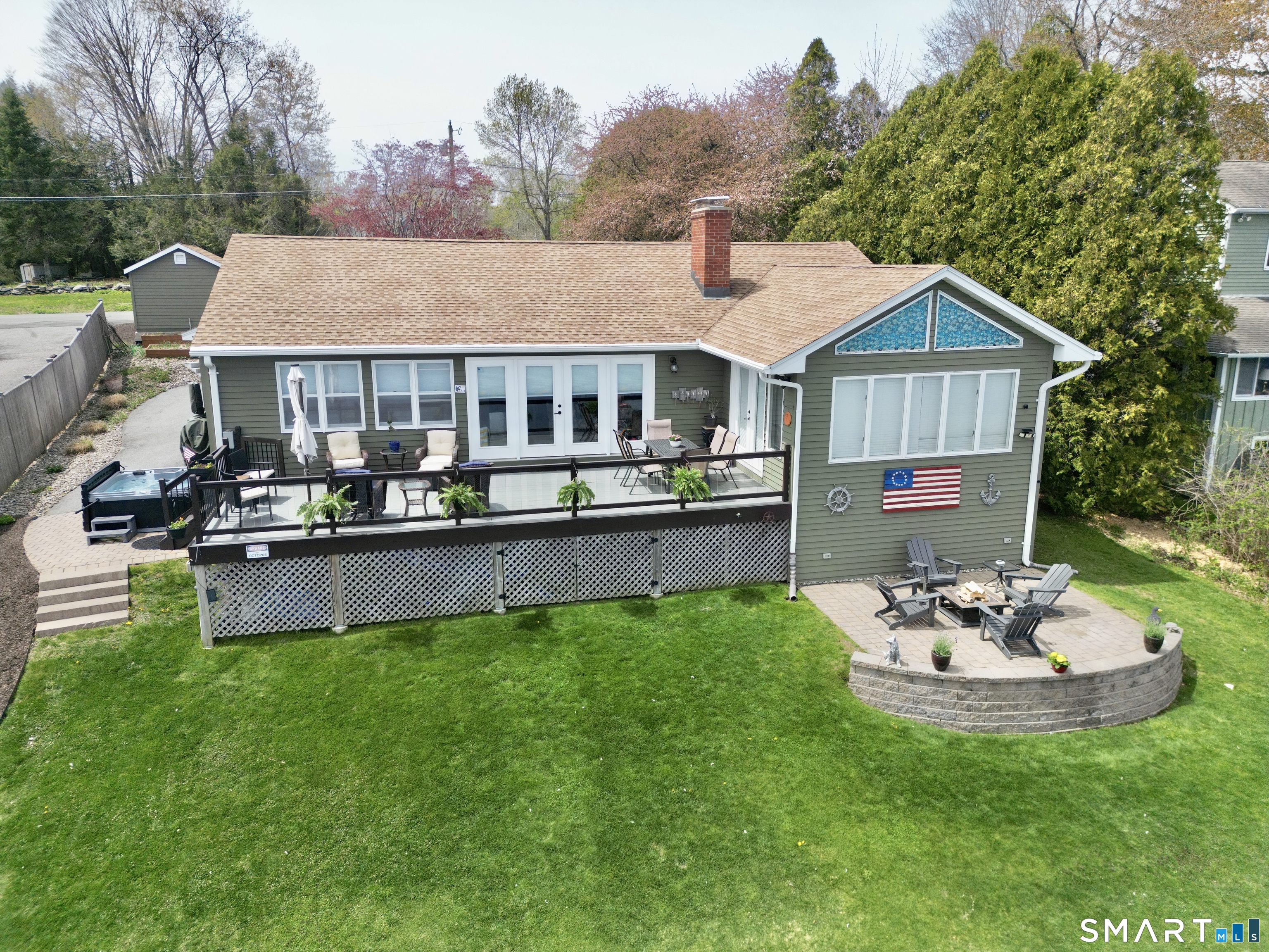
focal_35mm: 24
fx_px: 880
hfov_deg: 71.6
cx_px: 634
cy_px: 476
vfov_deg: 56.8
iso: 160
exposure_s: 1/2500
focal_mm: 6.72
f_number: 1.7
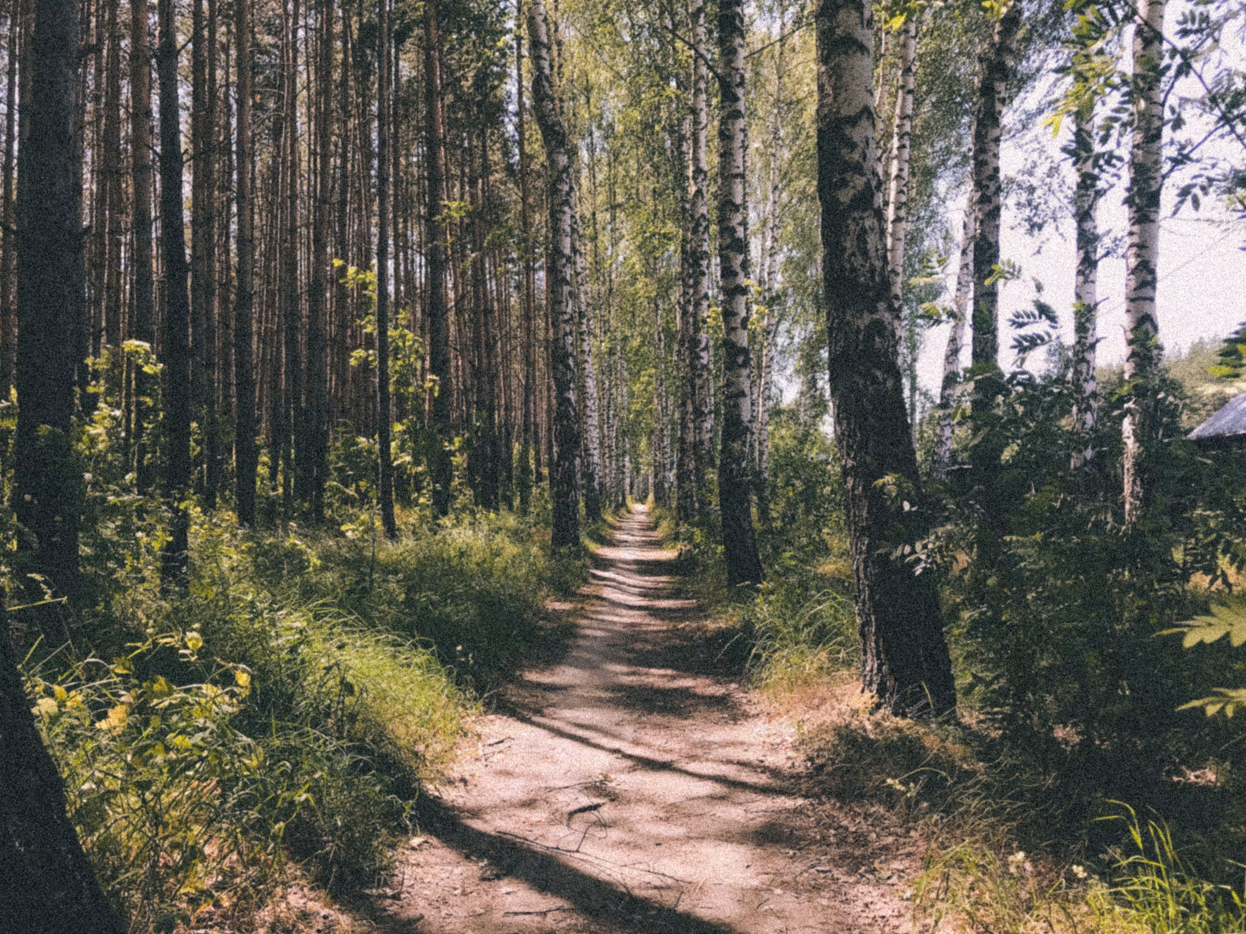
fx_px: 1008
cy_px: 467
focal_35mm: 28
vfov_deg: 49.7
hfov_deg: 63.4
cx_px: 623
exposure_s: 1/370
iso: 20
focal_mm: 3.99
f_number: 1.8
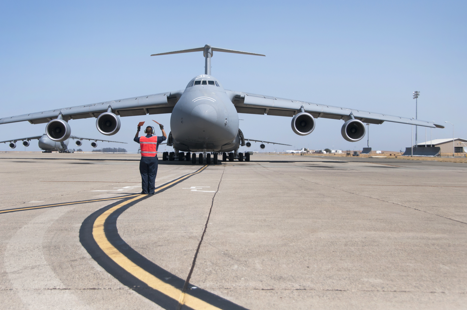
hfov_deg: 31.9
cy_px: 138
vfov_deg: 21.5
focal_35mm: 63
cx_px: 222
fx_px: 816
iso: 400
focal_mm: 36
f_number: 7.1
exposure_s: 1/1600
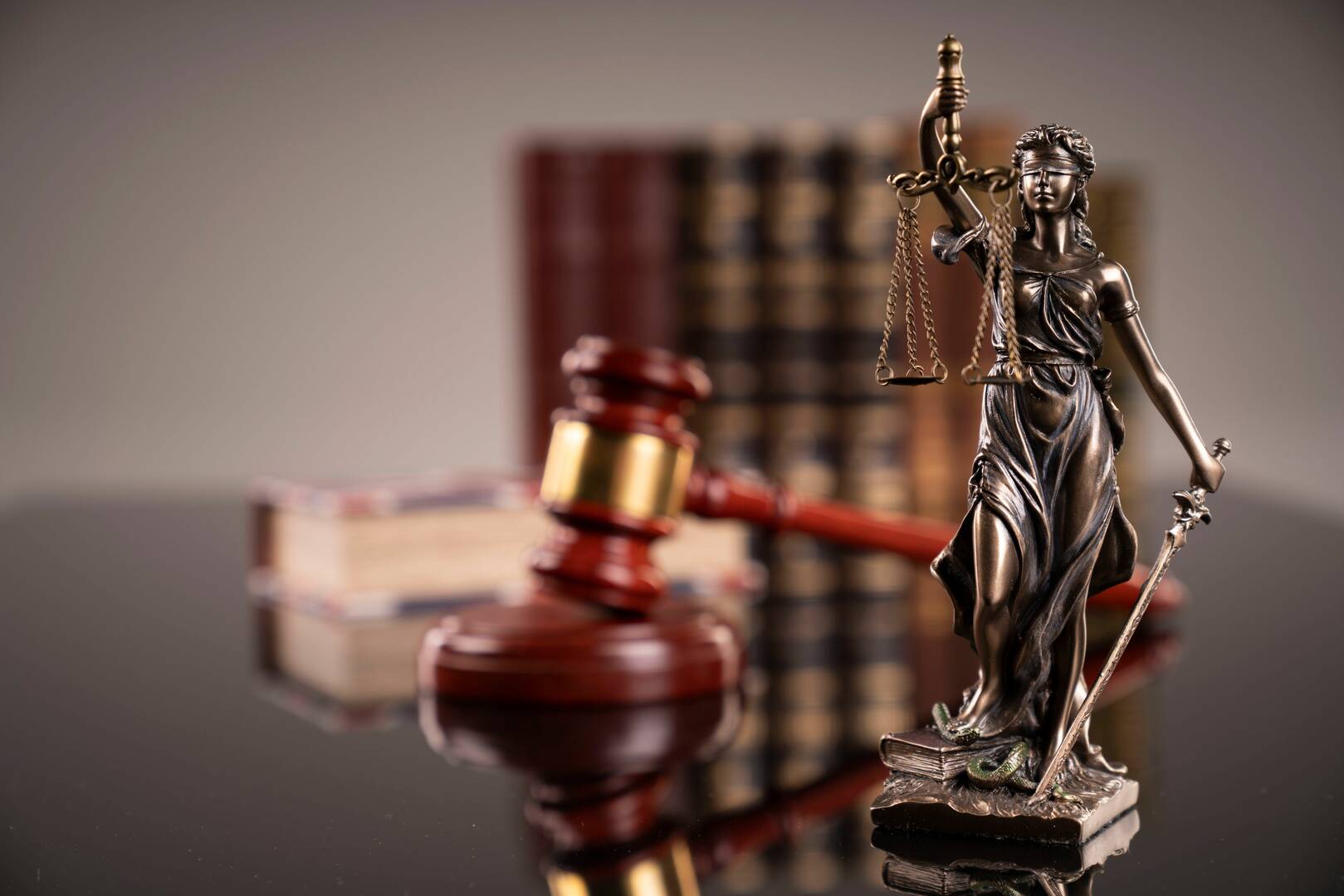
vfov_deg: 20.0
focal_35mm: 68
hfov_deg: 29.6
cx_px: 672
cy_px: 448
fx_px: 2539
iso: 50
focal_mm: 68
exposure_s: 1/160
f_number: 4
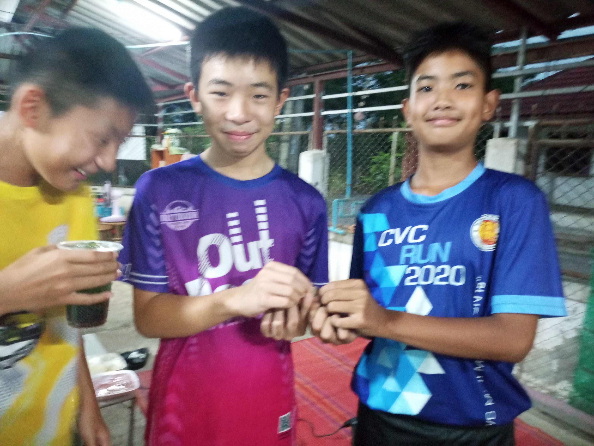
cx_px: 297
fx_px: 429
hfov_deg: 69.4
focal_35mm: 25
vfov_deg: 54.9
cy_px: 223
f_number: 1.79
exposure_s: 1/16.7
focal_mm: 4.69
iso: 5331
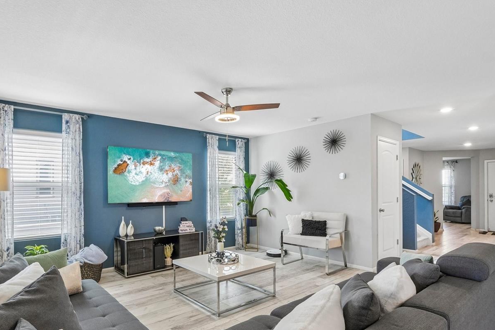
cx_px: 208
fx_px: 275
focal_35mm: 20
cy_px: 191
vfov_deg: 61.6
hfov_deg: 83.3
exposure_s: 1/6
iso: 800
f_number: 8
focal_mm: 10
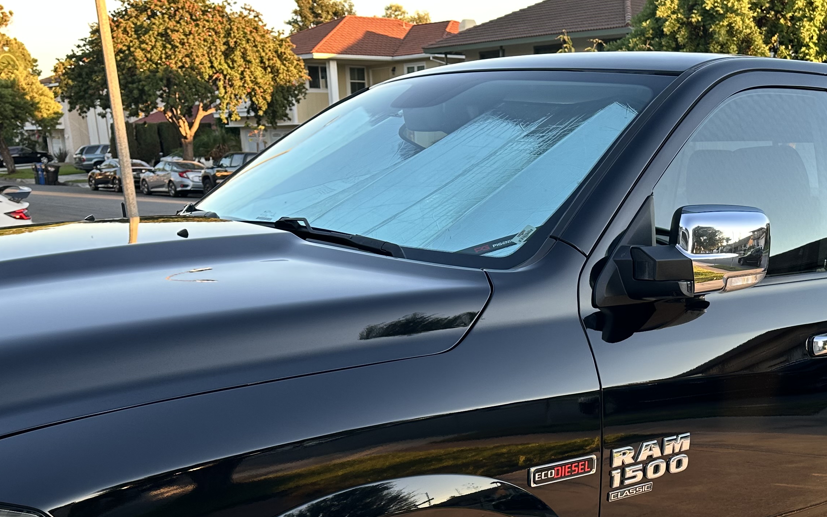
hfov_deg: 43.8
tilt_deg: -19.2
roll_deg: +0.8
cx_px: 544
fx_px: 1014
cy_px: 505
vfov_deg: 27.1
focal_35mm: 45
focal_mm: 6.86
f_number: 1.78
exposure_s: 1/141
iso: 64
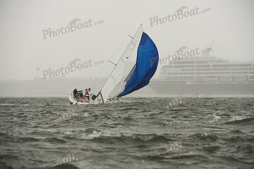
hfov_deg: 10.0
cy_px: 84
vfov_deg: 6.7
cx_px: 127
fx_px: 1446
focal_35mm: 205
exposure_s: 1/800
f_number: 5
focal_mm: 200
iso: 400
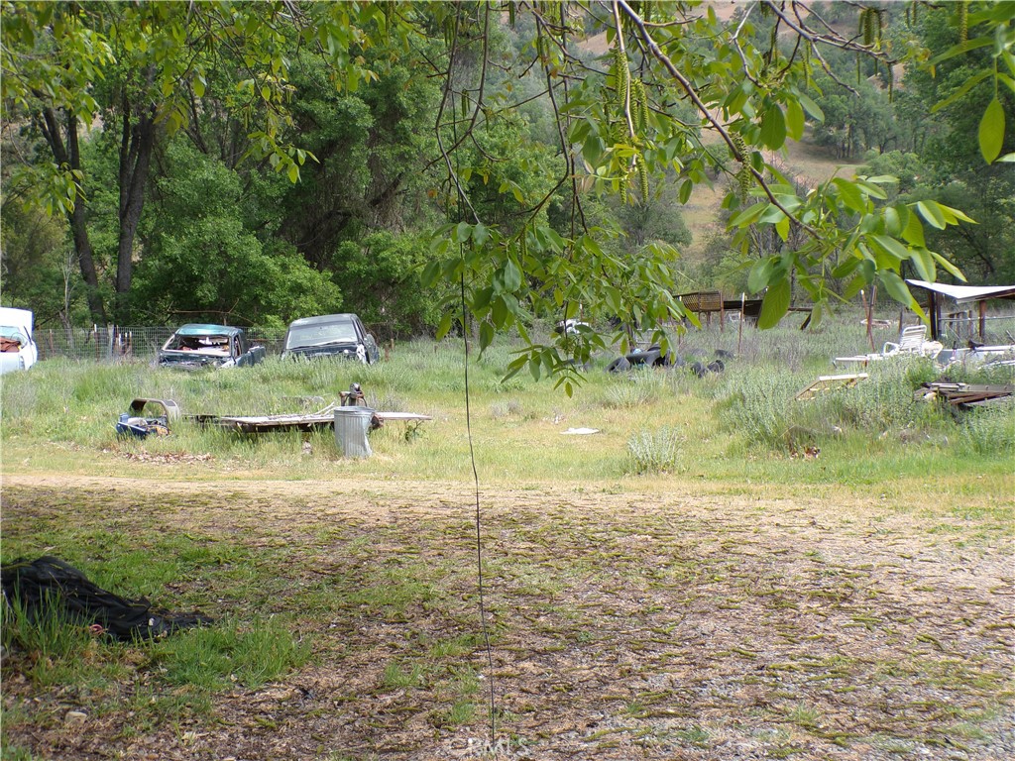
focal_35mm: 56
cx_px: 508
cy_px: 380
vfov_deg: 26.1
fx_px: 1642
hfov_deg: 34.3
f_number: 3.7
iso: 100
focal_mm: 10.1
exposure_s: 1/250
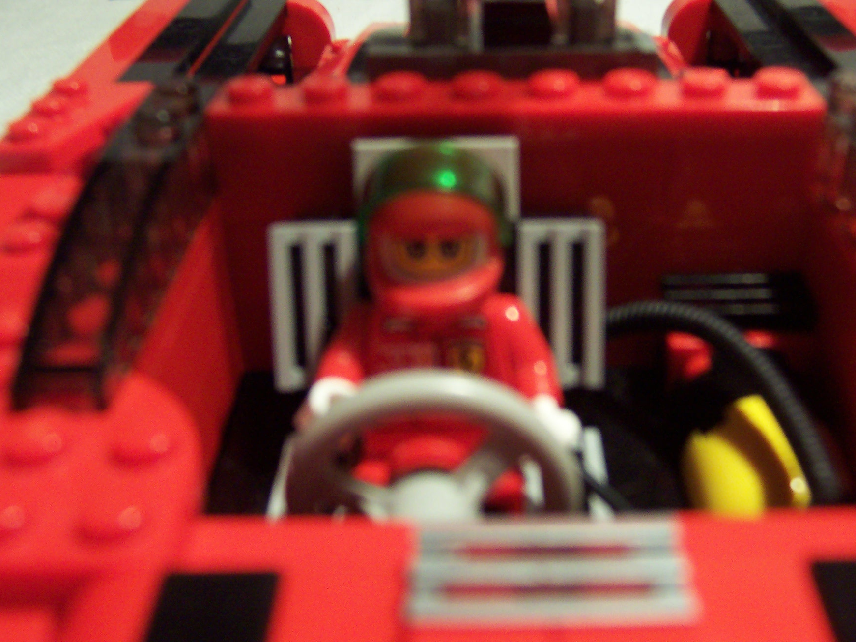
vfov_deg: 34.3
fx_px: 1038
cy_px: 320
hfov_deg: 44.7
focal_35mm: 42
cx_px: 489
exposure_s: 1/20
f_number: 2.8
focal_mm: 5.6
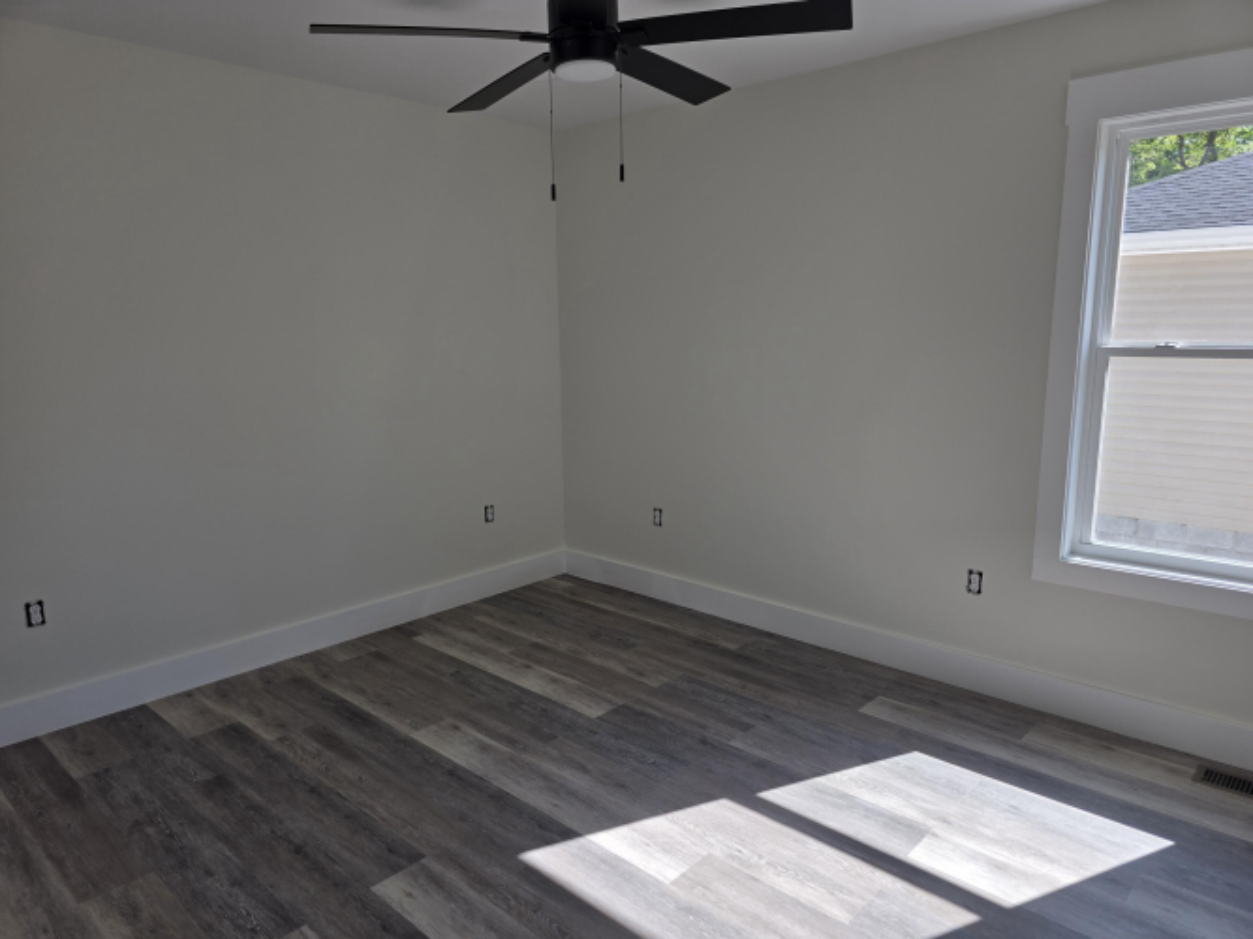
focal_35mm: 23
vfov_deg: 58.9
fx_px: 832
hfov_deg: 73.9
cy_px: 470
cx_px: 626
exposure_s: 1/359
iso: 25
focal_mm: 6.3
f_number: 1.7
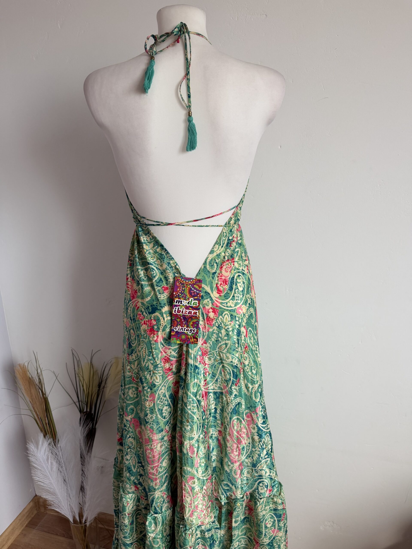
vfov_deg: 71.6
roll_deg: +0.9
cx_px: 206
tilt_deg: -15.7
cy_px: 274
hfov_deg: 56.8
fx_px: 381
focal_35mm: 24
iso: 160
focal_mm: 6.76
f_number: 1.78
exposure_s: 1/121
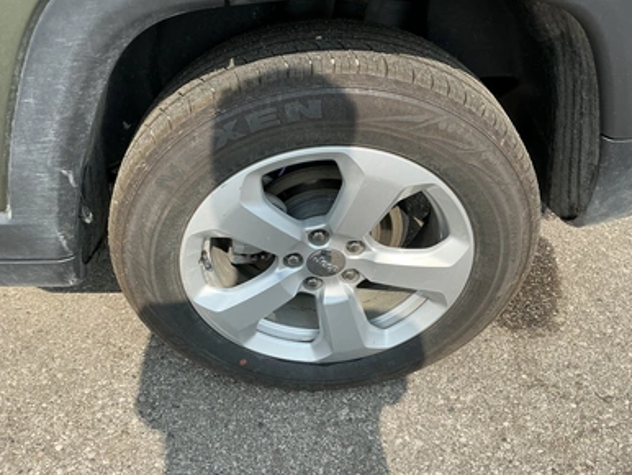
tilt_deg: -41.0
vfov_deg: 48.3
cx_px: 309
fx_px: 530
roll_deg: -2.2
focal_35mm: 29
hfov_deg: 61.6
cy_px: 238
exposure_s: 1/1195
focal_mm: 3
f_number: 1.8
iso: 25
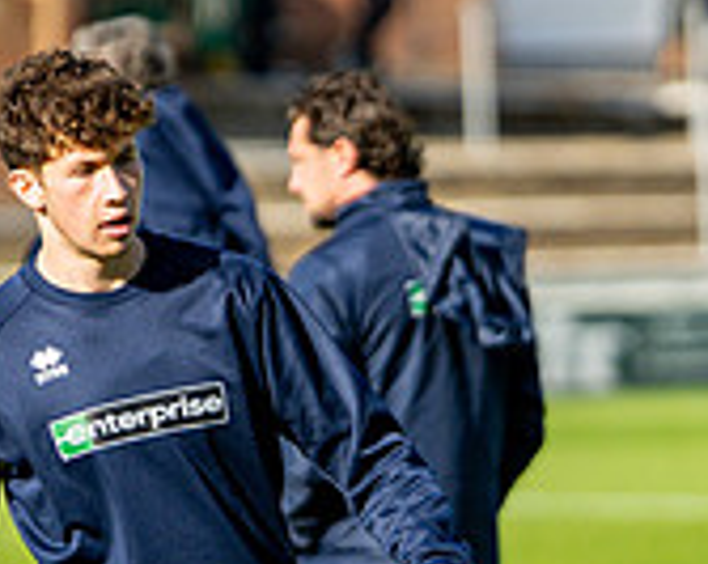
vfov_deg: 3.0
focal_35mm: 515
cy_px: 601
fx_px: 10772
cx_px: 471
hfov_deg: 3.8
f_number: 1.4
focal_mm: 85
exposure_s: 1/8000
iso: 100
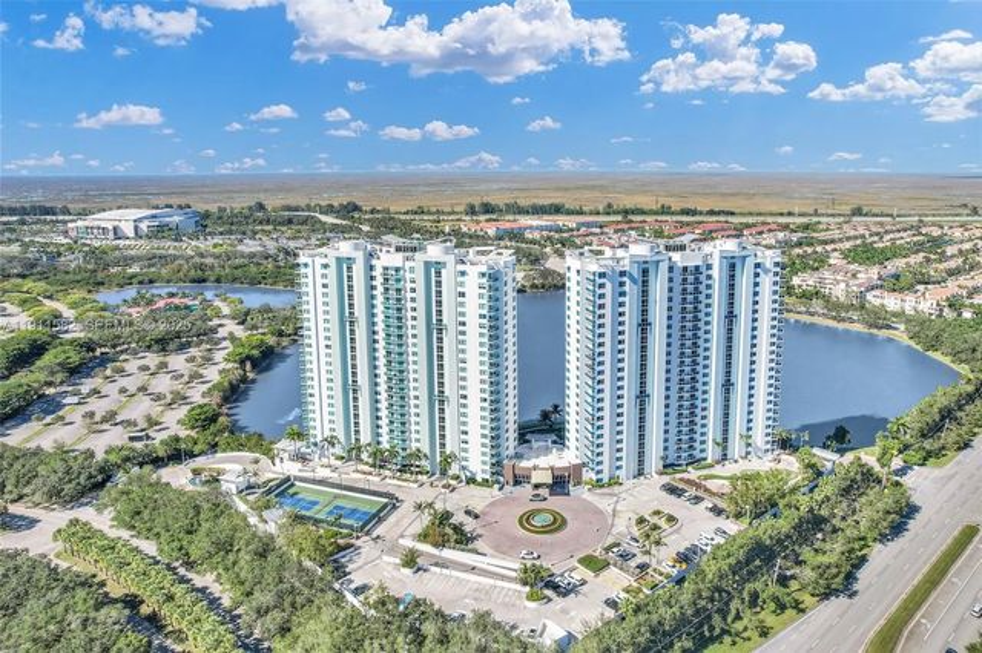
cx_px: 491
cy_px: 326
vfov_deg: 57.2
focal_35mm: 22
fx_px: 600
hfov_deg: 78.6
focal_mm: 8.38
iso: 150
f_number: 2.8
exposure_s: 1/2000
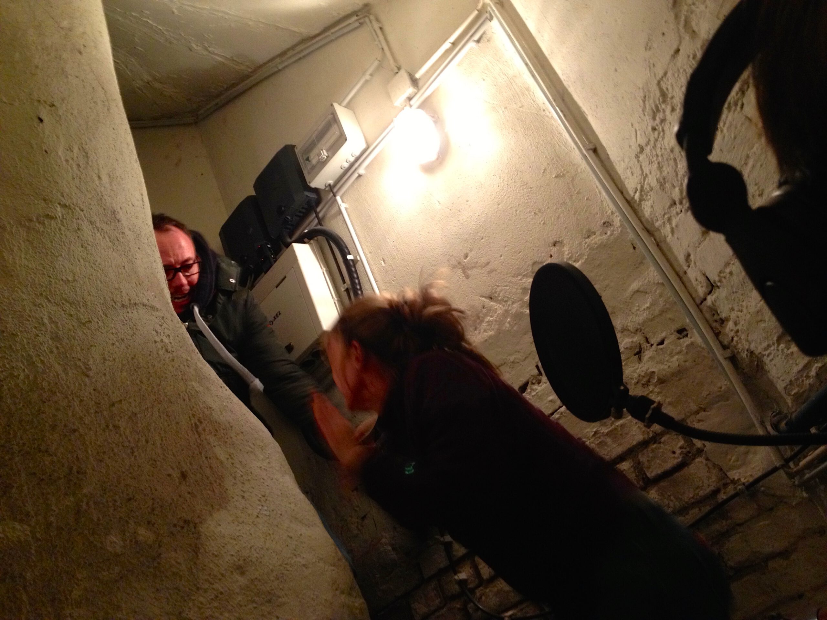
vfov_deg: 40.7
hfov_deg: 52.6
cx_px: 414
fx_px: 836
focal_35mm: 35
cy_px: 310
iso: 200
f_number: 2.4
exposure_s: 1/20
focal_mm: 4.28
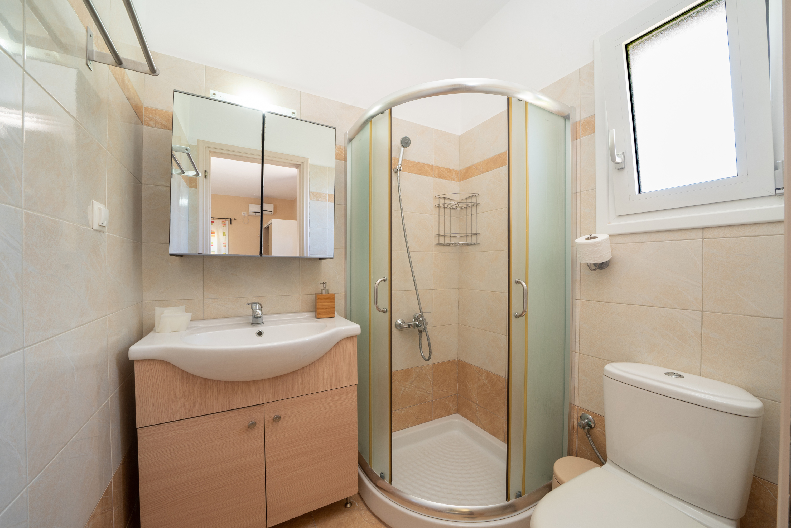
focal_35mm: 12
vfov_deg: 90.0
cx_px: 396
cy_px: 264
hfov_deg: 112.6
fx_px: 264
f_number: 11
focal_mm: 12
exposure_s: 1/3
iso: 200
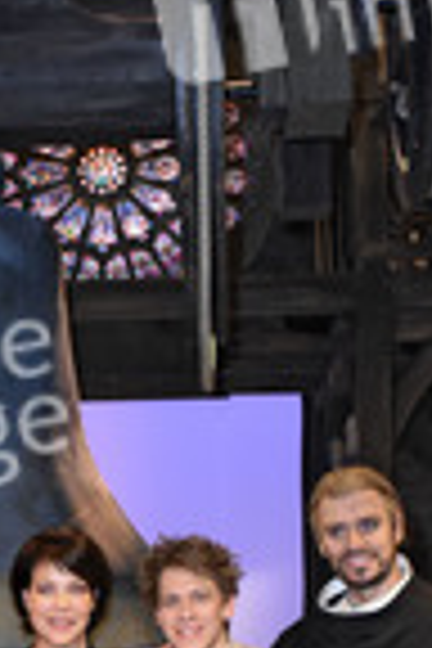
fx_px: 1350
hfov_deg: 17.6
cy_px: 652
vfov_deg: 25.6
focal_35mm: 75
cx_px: -32
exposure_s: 1/60
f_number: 6.3
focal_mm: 18
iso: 1600
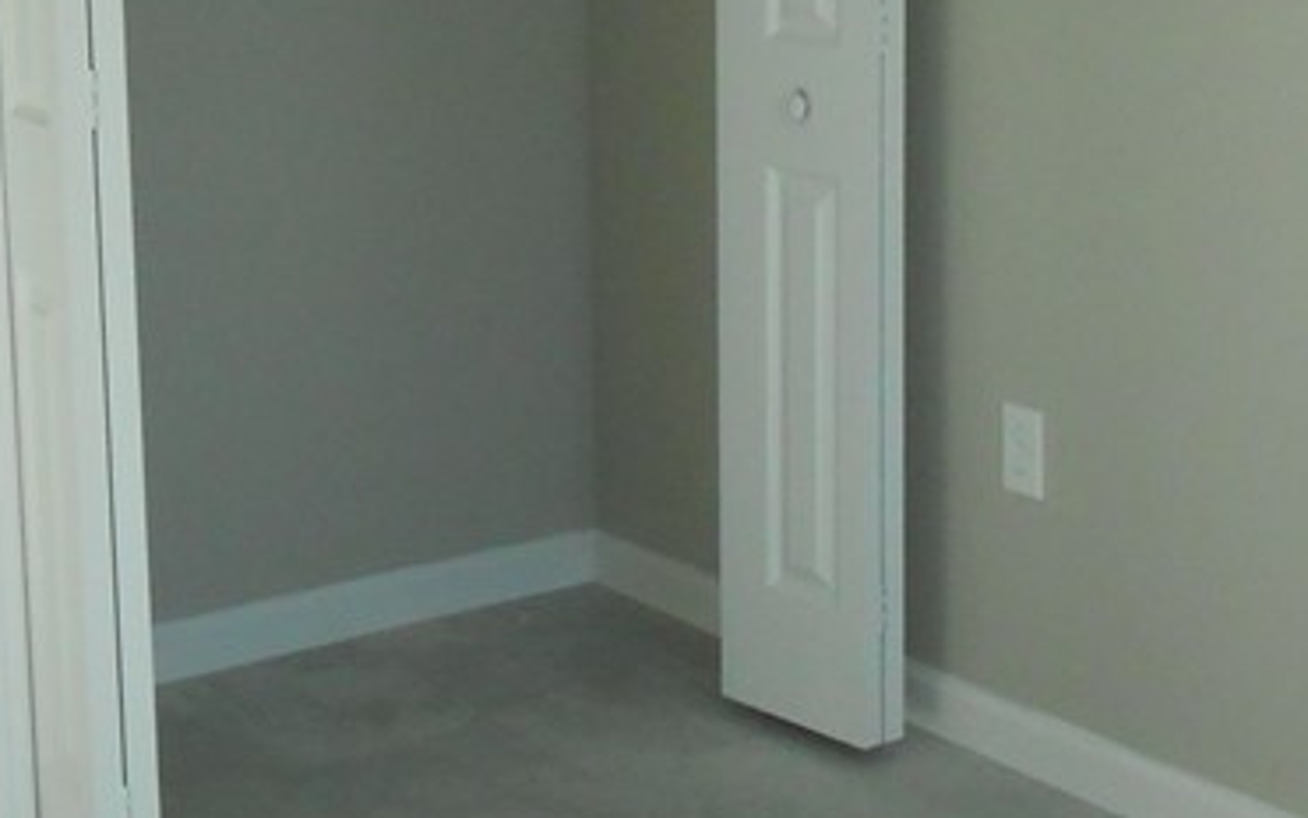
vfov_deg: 17.0
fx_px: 2710
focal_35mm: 76
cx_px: 807
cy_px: 134
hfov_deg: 27.1
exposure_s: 1/250
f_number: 3.5
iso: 320
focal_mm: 4.6
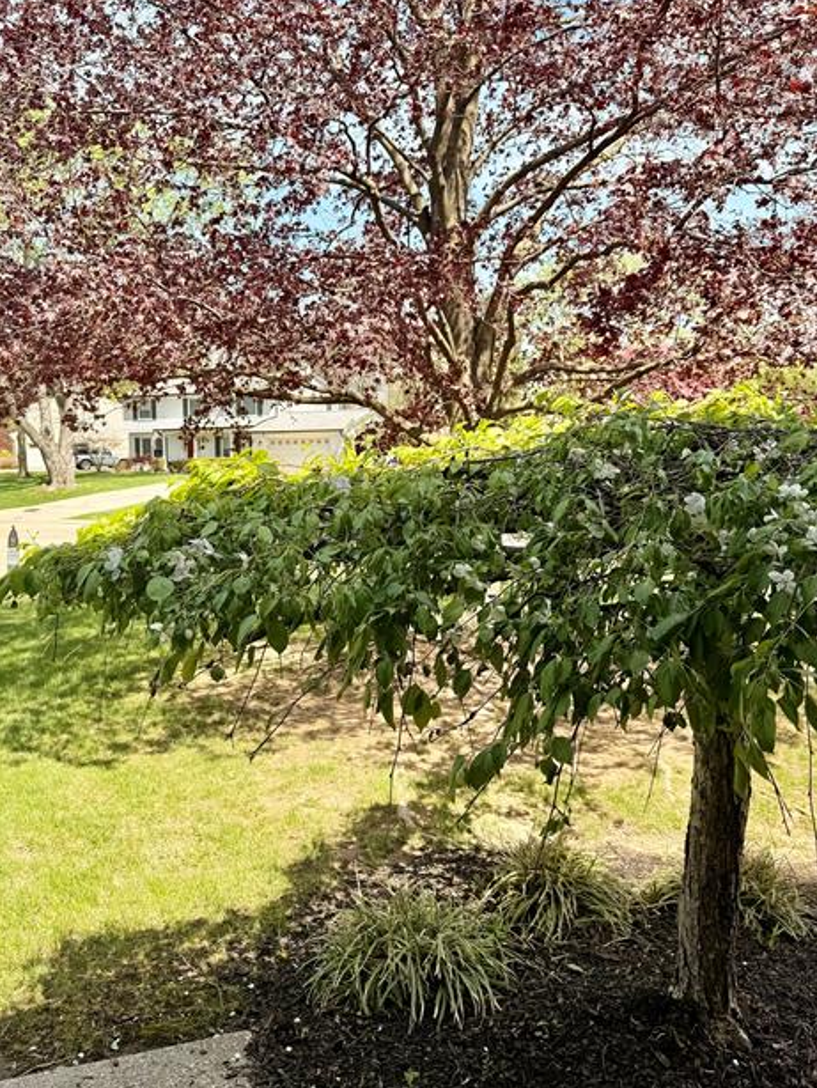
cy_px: 500
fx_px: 943
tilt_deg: -2.2
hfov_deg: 46.8
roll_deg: +1.1
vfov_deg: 59.9
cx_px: 393
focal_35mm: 30
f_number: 1.78
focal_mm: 6.76
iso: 80
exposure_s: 1/1812
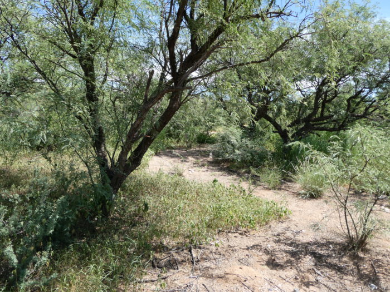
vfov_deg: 56.8
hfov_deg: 71.6
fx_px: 270
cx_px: 195
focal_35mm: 24
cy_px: 146
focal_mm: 4.3
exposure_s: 1/400
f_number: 3.3
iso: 80
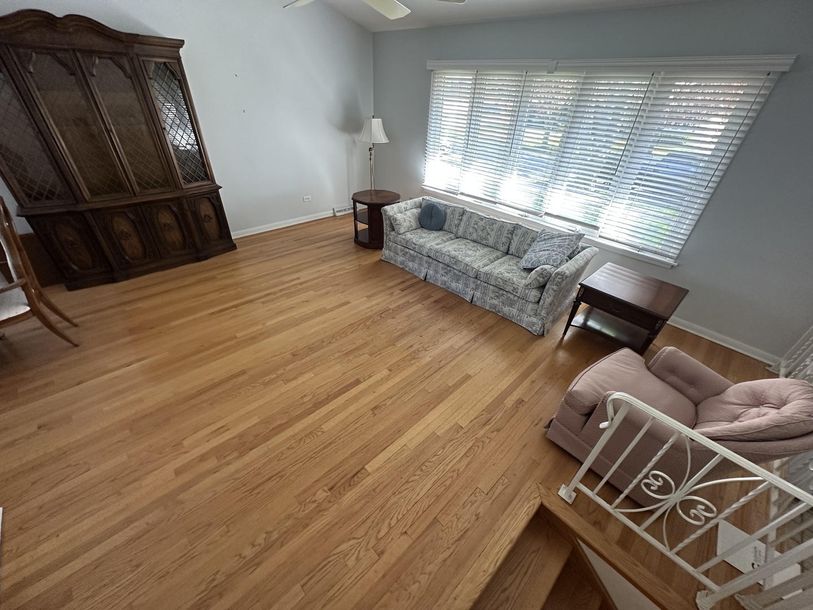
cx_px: 406
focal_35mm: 14
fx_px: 329
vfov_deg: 85.7
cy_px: 305
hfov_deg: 102.1
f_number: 2.2
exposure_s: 1/60
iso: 320
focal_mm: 2.22
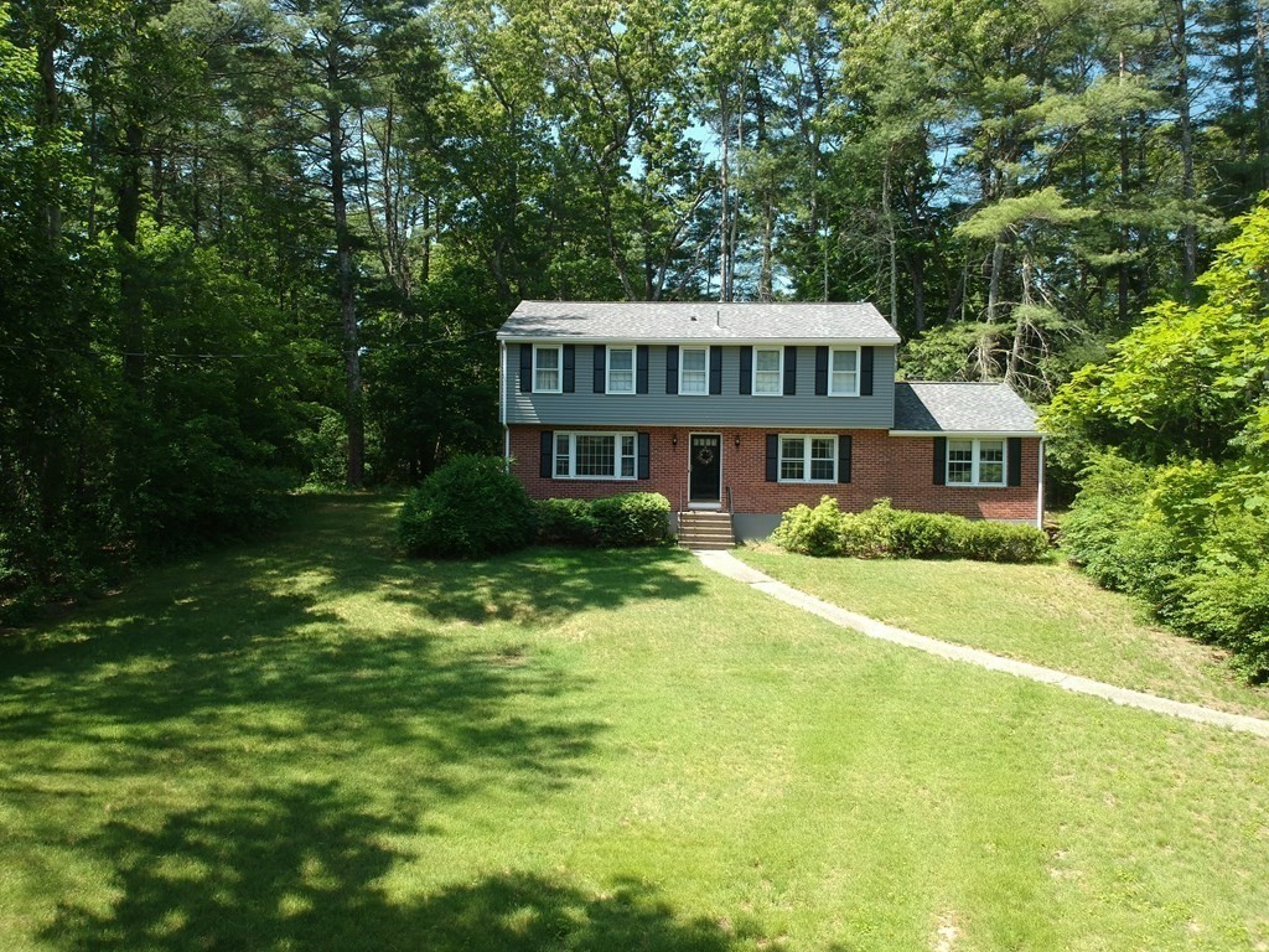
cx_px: 634
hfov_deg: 69.4
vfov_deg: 54.9
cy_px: 476
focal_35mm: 25
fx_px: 916
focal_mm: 4.49
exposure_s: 1/120
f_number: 2.6
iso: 100
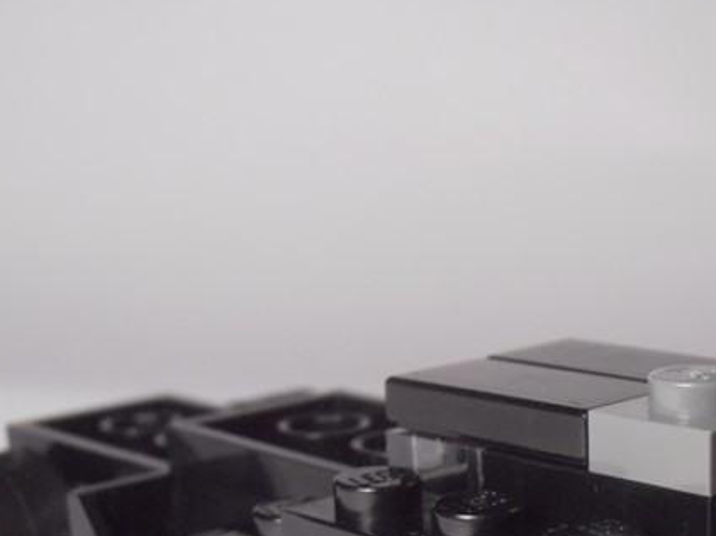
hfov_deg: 24.5
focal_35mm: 79
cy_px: 549
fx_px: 1633
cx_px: 531
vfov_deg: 18.1
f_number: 3.9
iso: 125
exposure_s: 1/40
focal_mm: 6.61
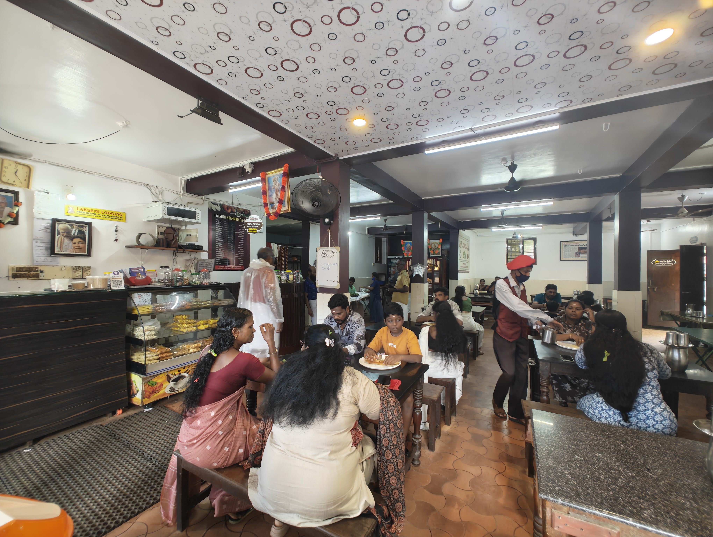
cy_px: 268
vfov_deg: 81.9
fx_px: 309
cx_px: 356
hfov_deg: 98.1
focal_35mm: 15
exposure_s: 1/33.3
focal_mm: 2.15
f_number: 2.2
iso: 480
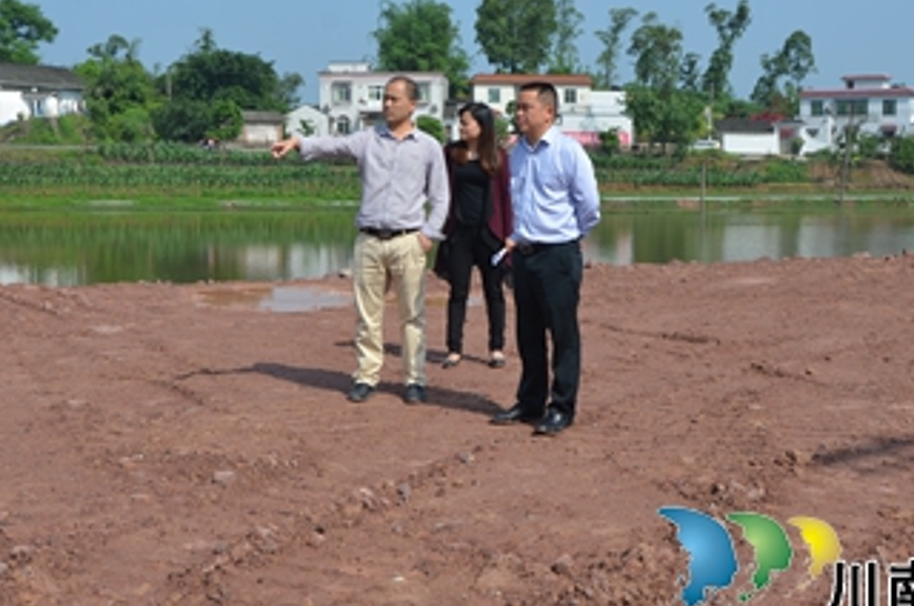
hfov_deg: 32.9
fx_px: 1546
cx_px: 448
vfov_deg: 22.1
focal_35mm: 61
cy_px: 216
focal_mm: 26
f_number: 8
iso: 110
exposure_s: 1/250
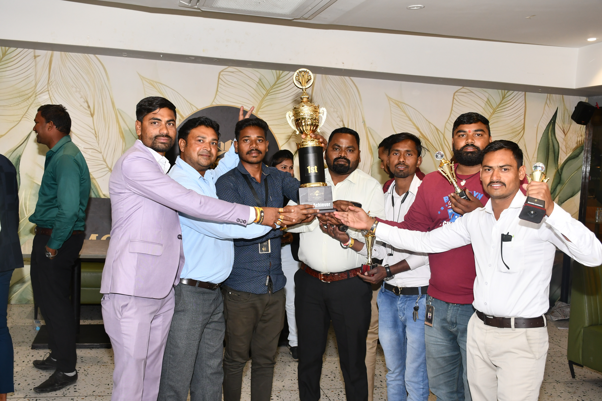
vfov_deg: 34.2
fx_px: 652
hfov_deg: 49.6
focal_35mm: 39
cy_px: 200
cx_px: 301
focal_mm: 26
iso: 640
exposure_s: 1/160
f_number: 6.3
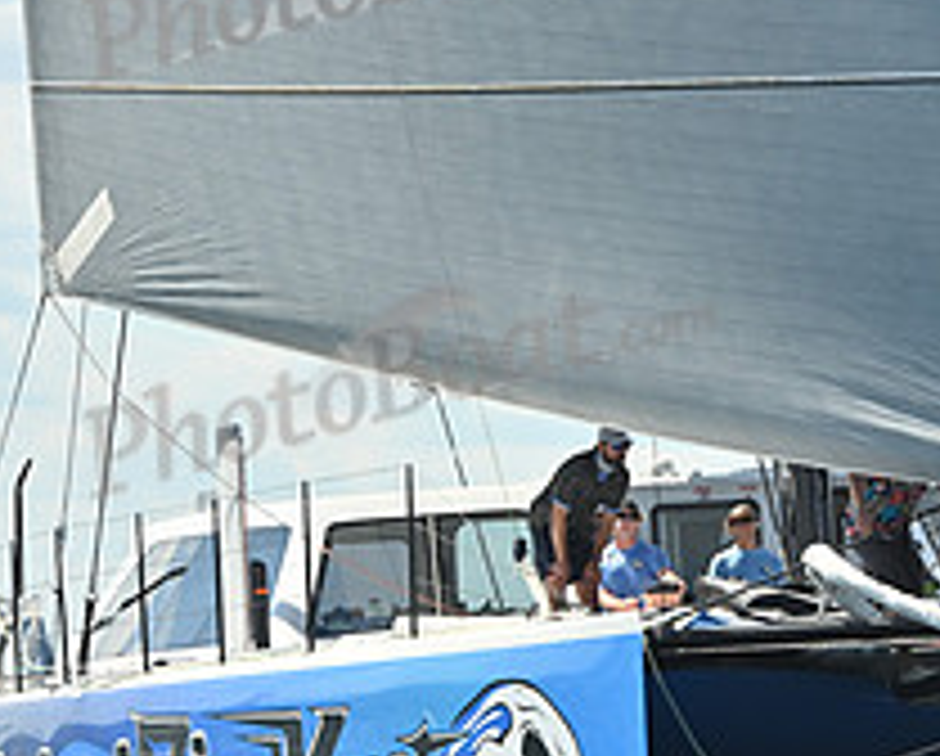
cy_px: 551
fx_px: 9783
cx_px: 953
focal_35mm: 351
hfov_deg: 5.5
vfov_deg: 4.4
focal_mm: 135
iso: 250
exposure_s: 1/1000
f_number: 9
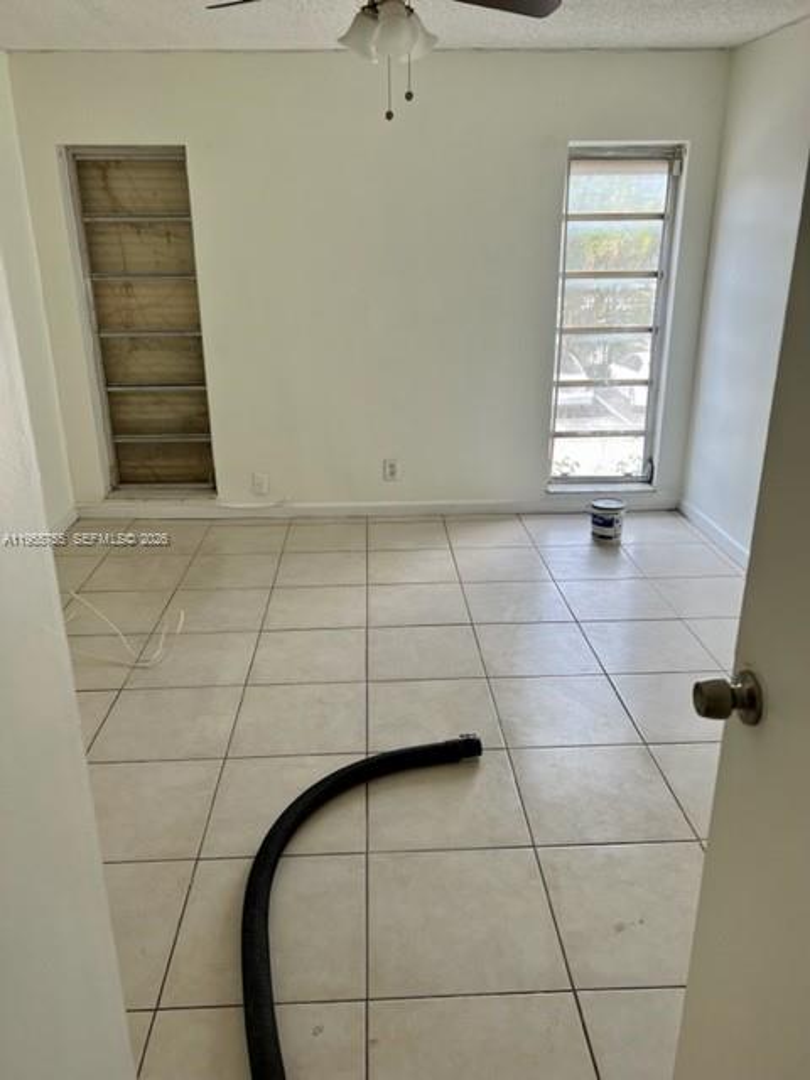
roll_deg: +0.2
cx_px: 405
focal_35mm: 26
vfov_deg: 67.3
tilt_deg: -16.9
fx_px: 811
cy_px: 540
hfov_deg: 53.1
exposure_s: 1/166
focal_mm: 5.7
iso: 64
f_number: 1.5
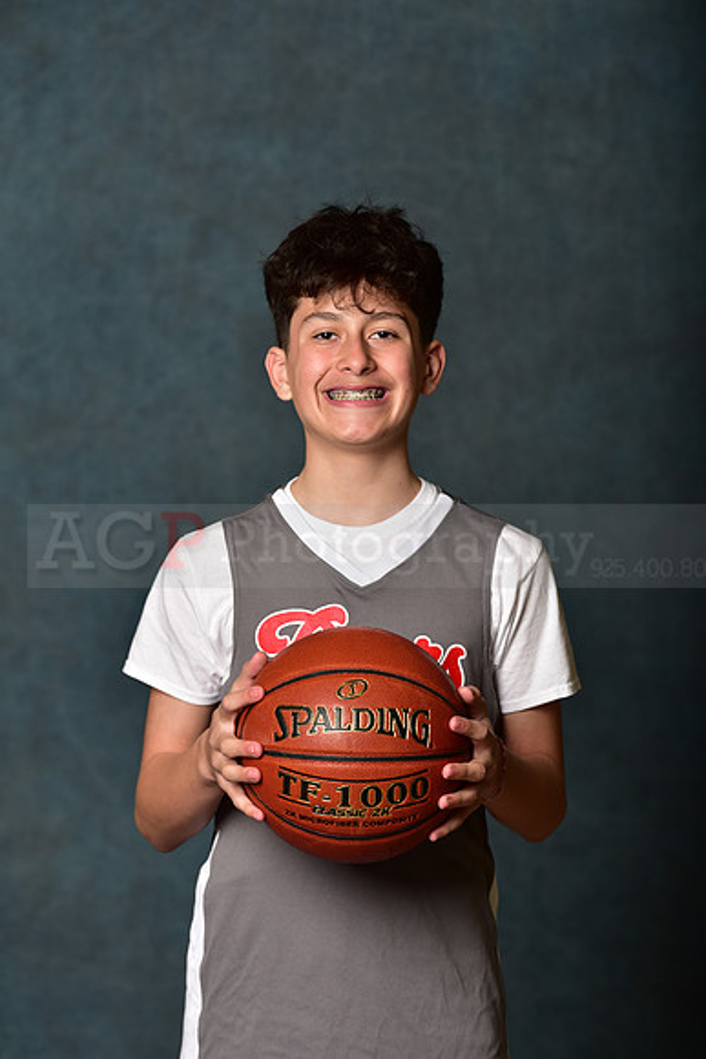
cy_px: 530
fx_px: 4997
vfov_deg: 12.1
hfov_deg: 8.1
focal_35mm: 170
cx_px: 353
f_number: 4.5
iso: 200
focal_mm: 170
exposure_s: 1/250
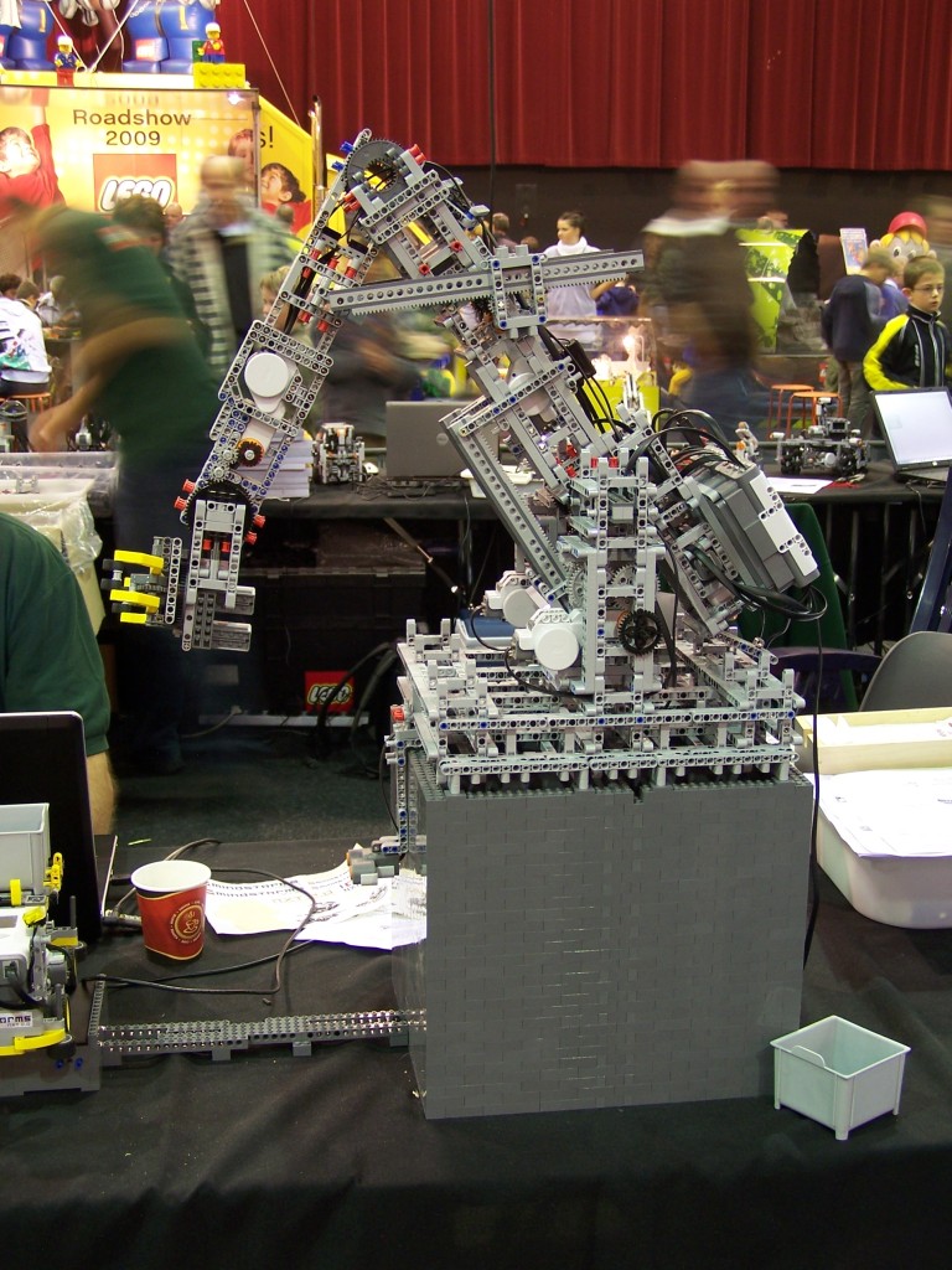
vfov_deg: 39.7
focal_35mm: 48
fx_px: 1760
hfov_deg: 30.3
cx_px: 476
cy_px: 635
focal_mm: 8
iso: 80
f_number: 3
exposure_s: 1/2
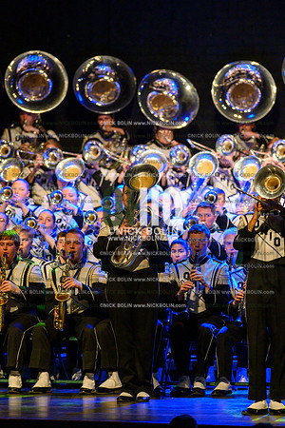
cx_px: 142
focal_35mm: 300
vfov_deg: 6.9
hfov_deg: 4.6
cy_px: 214
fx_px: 3562
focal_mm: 300
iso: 5000
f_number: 4
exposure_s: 1/500
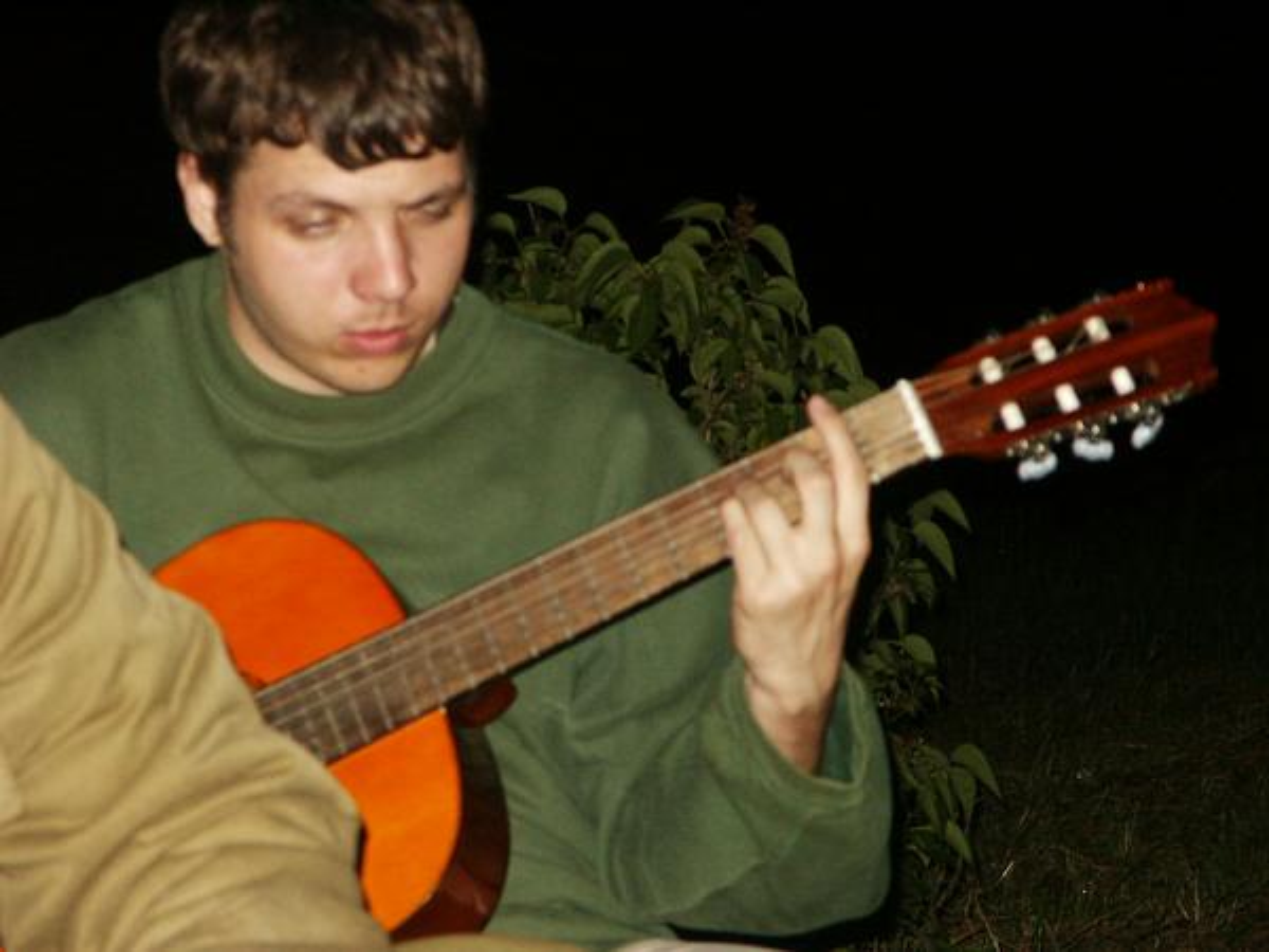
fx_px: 5096
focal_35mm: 139
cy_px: 476
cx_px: 634
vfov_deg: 10.7
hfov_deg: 14.2
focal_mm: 28.23
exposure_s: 1/125
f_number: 3.6
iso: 200
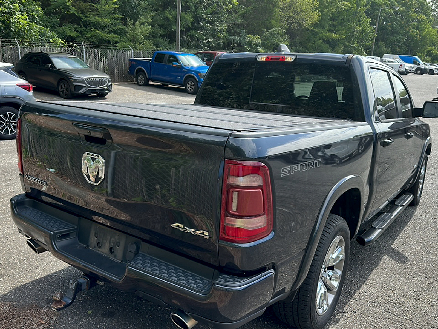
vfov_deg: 54.9
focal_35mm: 25
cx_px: 219
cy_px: 164
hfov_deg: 69.4
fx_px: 316
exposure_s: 1/1276
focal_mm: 6.86
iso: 80
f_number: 1.78
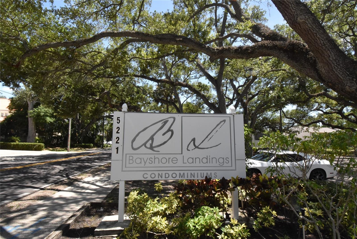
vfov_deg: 67.5
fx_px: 179
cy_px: 120
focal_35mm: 18
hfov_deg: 90.0
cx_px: 178
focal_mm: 12
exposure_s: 1/200
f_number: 25
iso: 1600
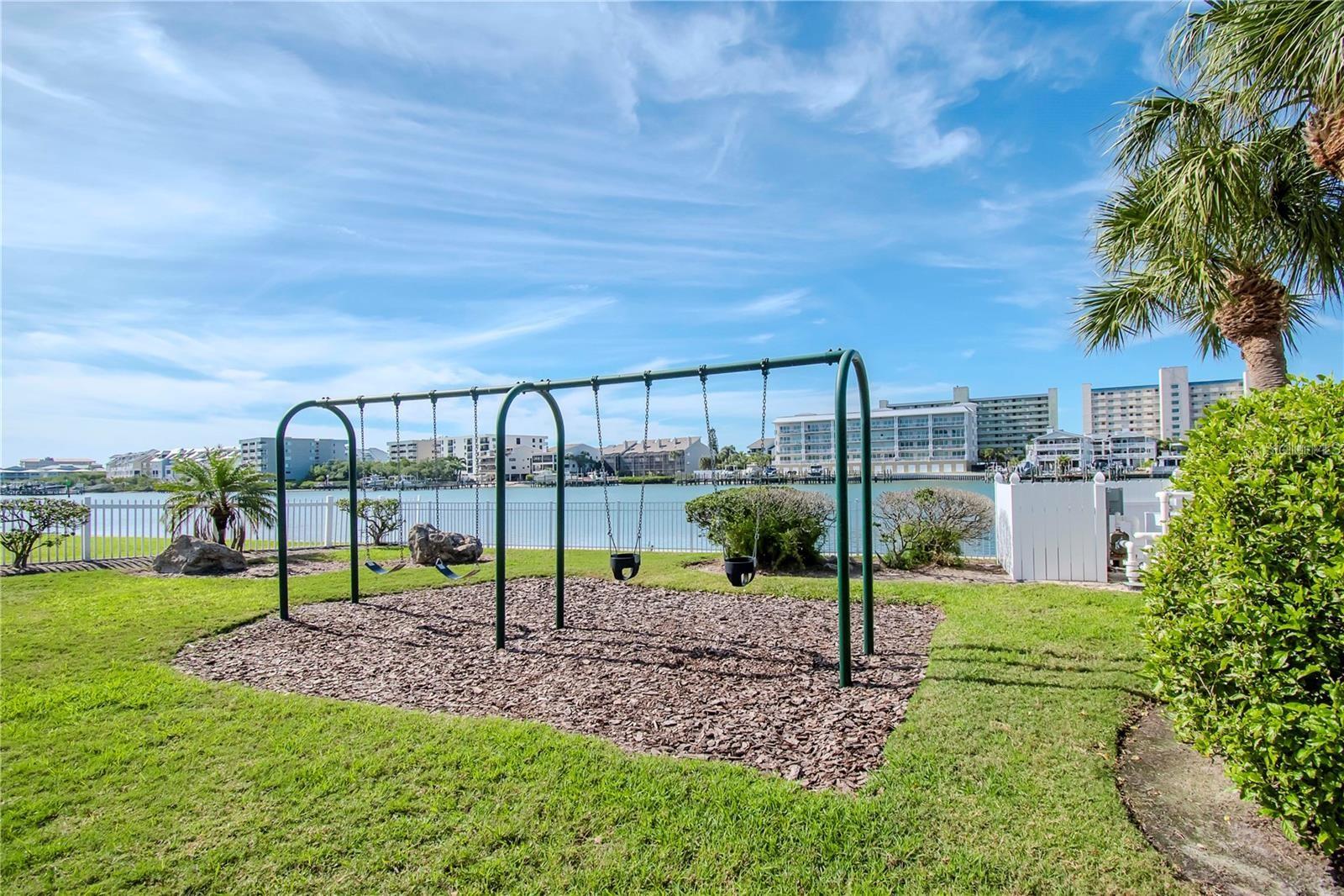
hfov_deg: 95.0
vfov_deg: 72.0
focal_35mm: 16
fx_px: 616
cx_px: 672
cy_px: 448
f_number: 7.1
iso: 640
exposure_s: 1/4000
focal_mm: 11
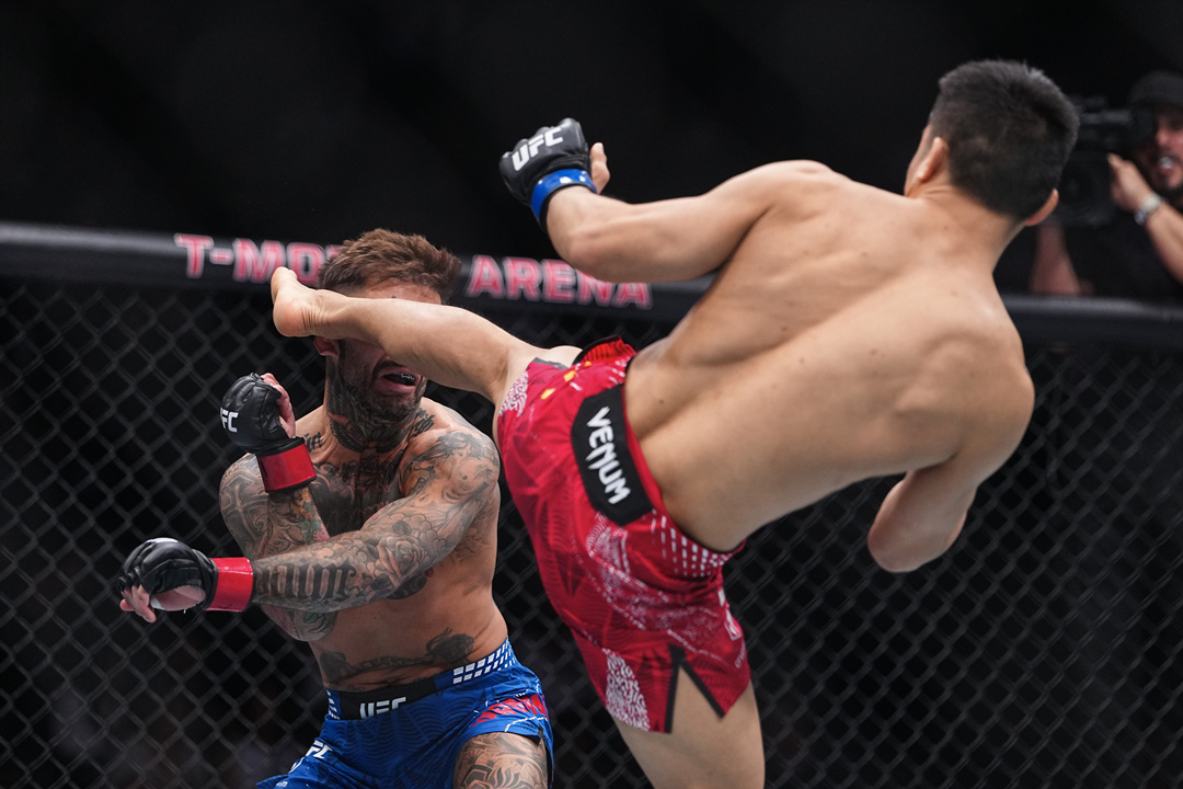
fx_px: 4009
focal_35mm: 122
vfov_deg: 11.2
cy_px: 394
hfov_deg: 16.8
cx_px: 592
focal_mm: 122
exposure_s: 1/1600
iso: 2000
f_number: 2.2
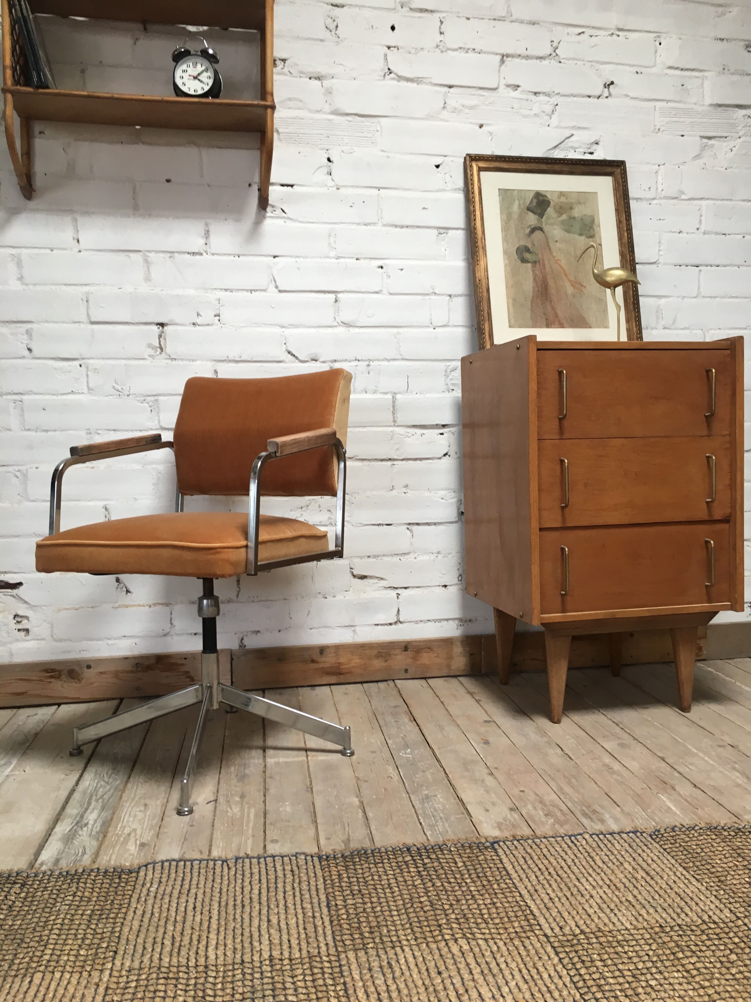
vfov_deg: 61.7
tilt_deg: -3.1
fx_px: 839
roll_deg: +2.1
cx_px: 376
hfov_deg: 48.2
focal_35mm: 29
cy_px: 501
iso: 64
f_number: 2.2
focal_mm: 4.15
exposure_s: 1/33
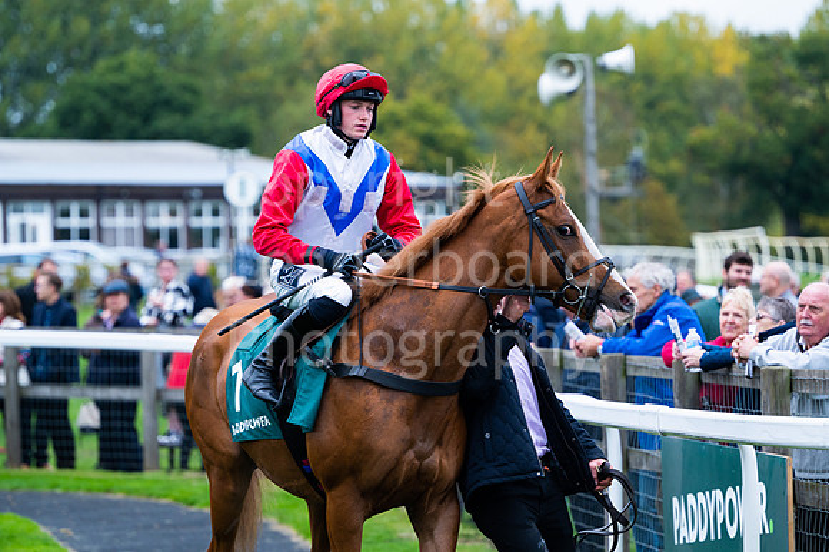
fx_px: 4142
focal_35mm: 180
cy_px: 276
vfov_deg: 7.6
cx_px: 414
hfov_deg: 11.4
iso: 800
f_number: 4
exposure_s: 1/1000
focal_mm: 180
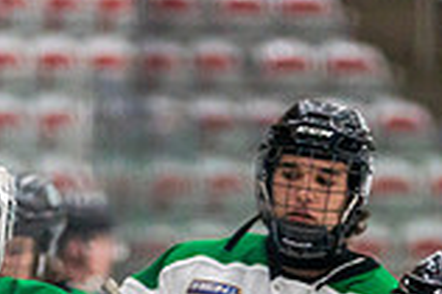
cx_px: 221
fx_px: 7433
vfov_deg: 2.3
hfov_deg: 3.4
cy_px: 500
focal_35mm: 606
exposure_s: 1/1250
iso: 3200
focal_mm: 165
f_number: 2.8
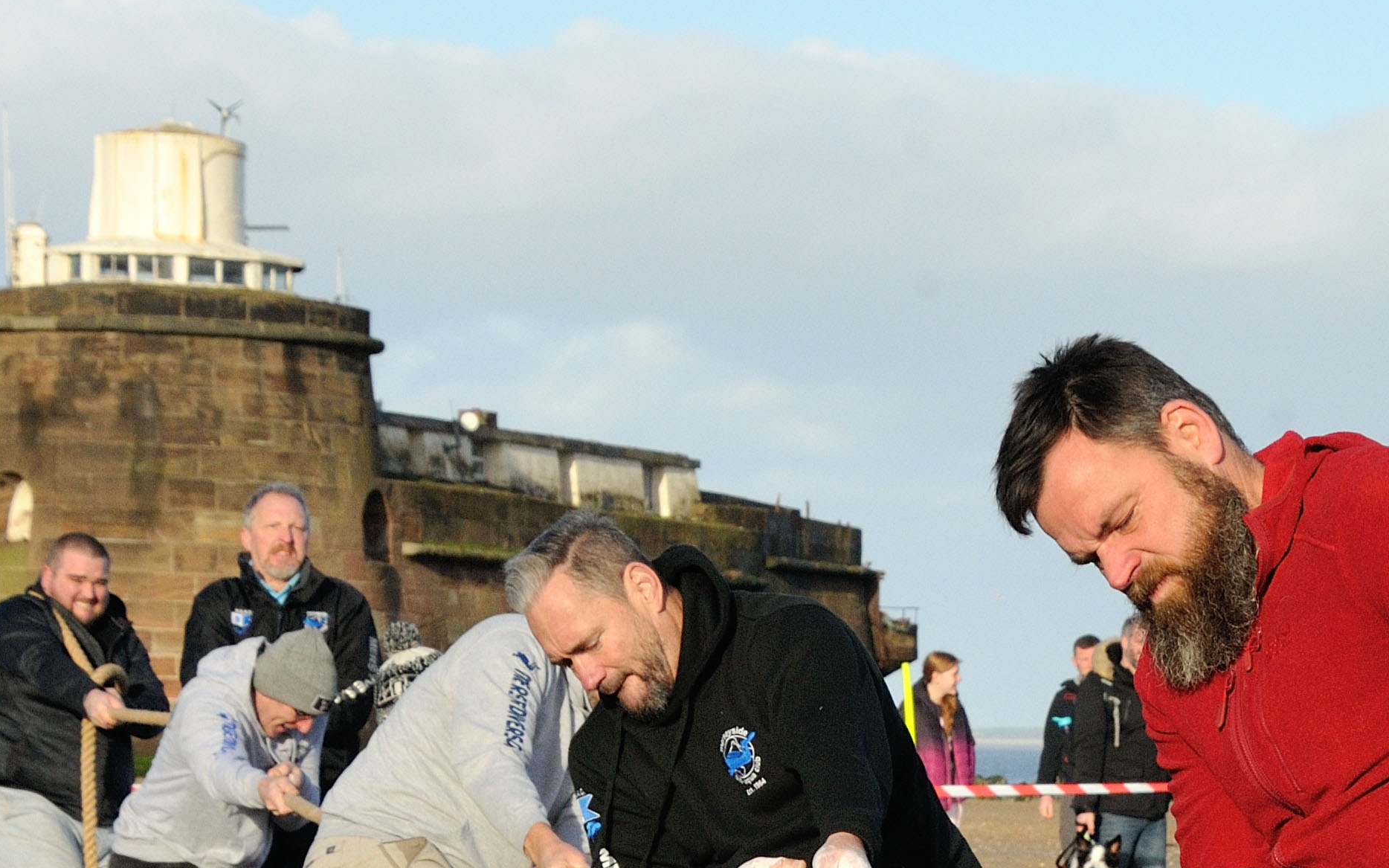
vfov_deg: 7.8
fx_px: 6245
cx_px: 1413
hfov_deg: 12.5
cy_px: 1255
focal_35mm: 165
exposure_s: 1/500
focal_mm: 50
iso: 400
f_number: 11
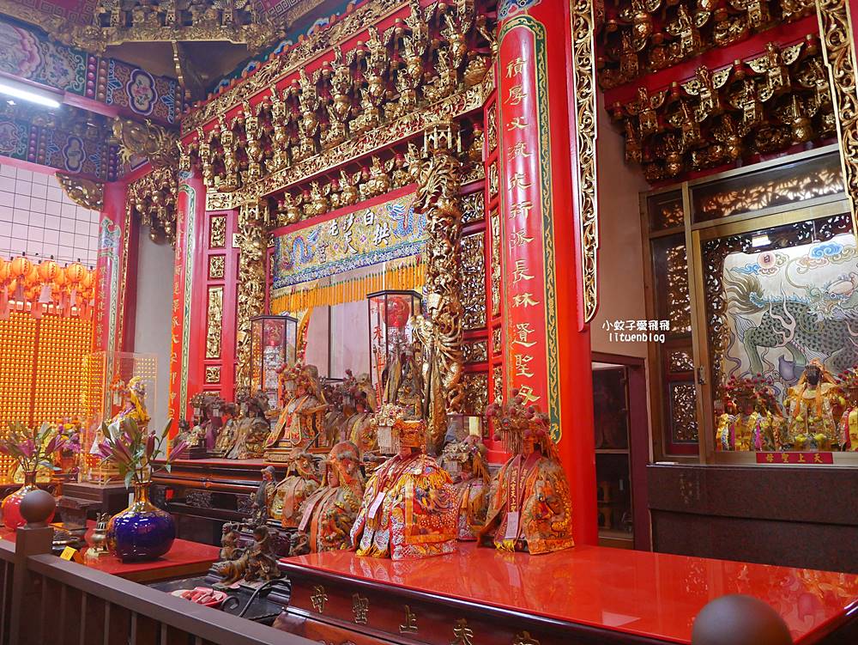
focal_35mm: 28
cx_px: 429
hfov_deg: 63.4
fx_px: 694
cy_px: 322
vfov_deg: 49.8
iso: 1600
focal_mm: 14
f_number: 2.5
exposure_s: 1/60
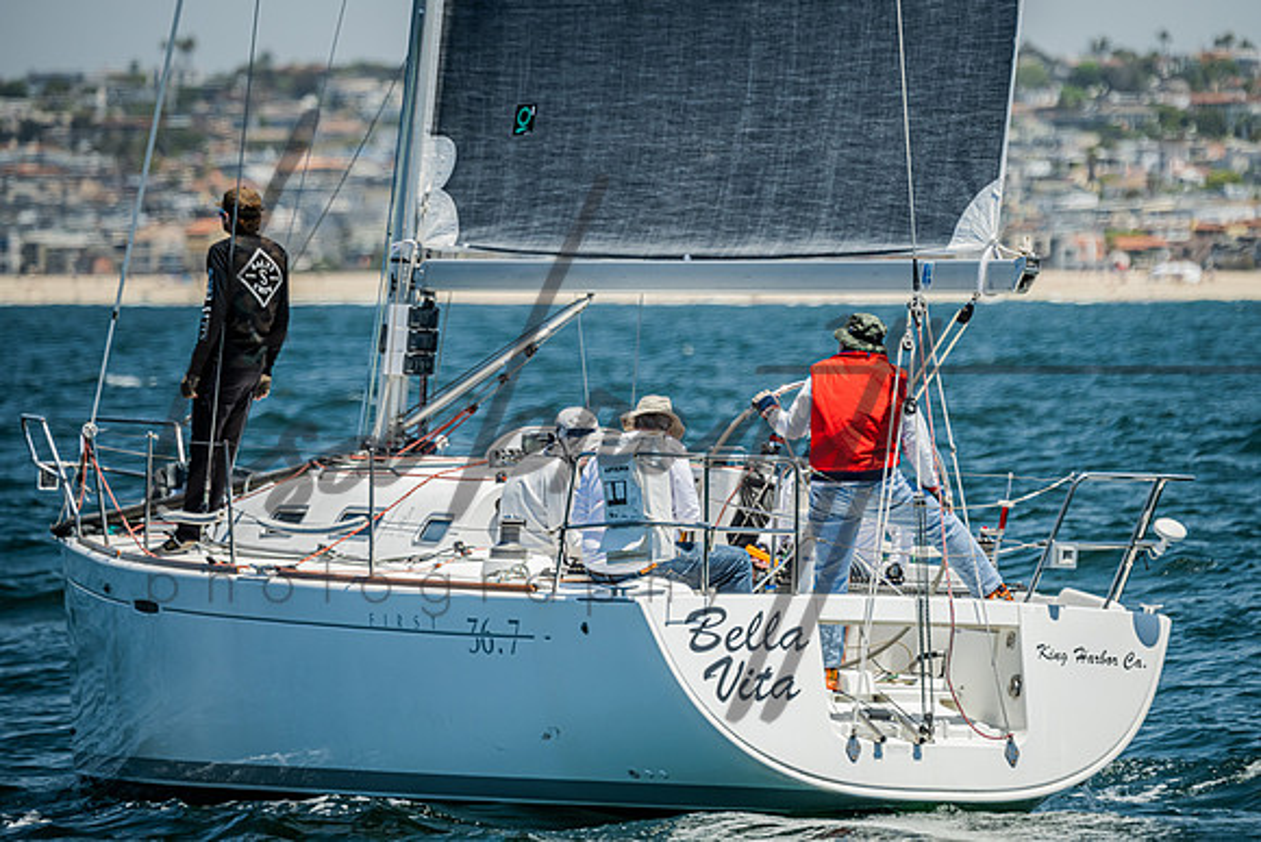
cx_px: 714
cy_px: 372
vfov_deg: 3.9
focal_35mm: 355
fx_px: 12444
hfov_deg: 5.8
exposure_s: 1/800
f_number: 5.6
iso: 320
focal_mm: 310
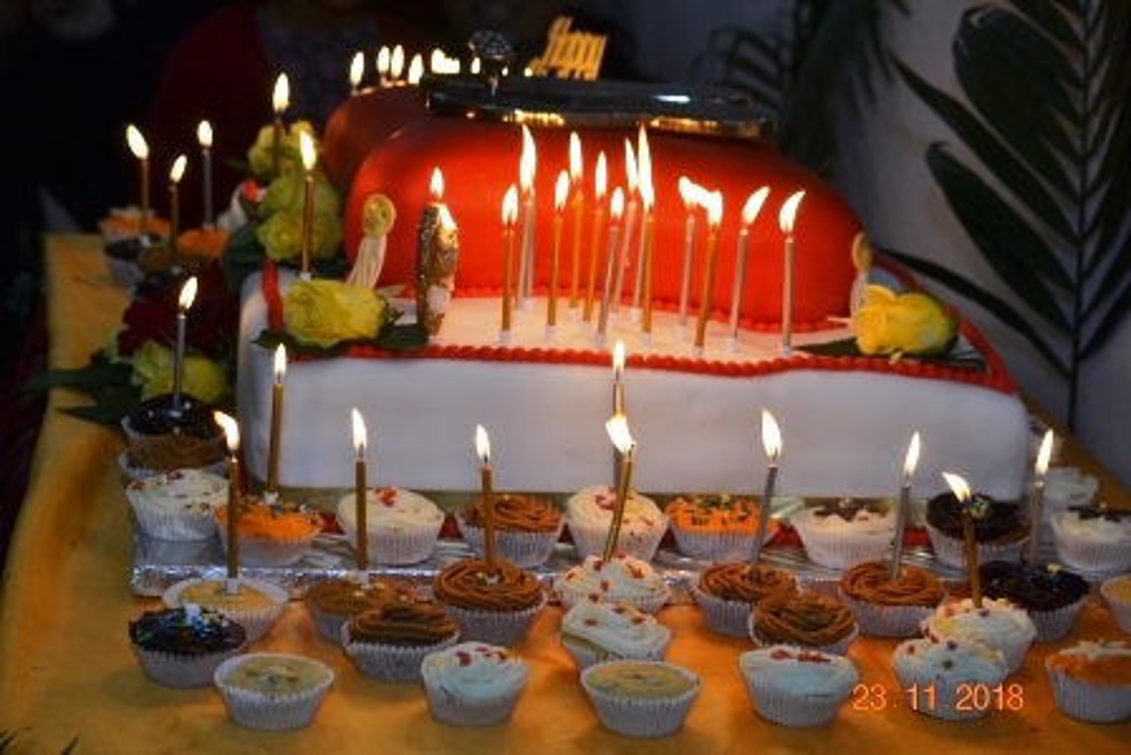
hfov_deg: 24.6
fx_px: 2593
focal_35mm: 82
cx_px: 566
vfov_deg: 16.6
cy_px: 378
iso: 360
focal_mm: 55
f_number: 5.6
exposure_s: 1/125
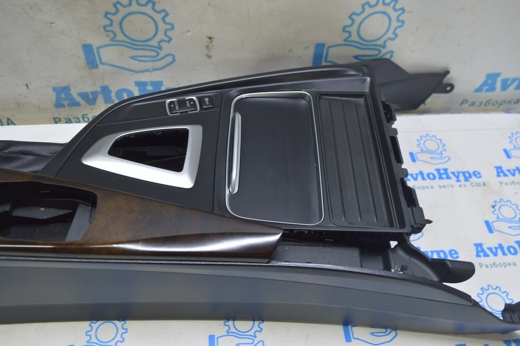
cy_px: 173
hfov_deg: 57.3
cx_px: 260
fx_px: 476
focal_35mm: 33
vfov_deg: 39.9
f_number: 5.6
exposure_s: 1/20
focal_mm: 22
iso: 400
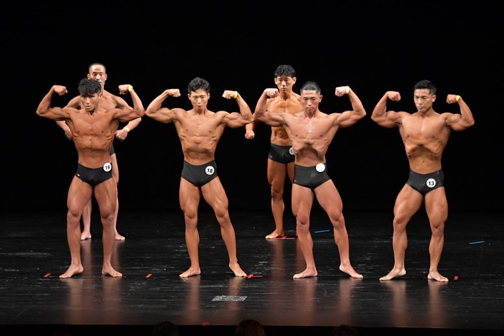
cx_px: 252
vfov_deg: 7.3
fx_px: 2617
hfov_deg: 11.0
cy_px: 168
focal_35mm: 187
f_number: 5.6
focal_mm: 125
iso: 3200
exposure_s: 1/400
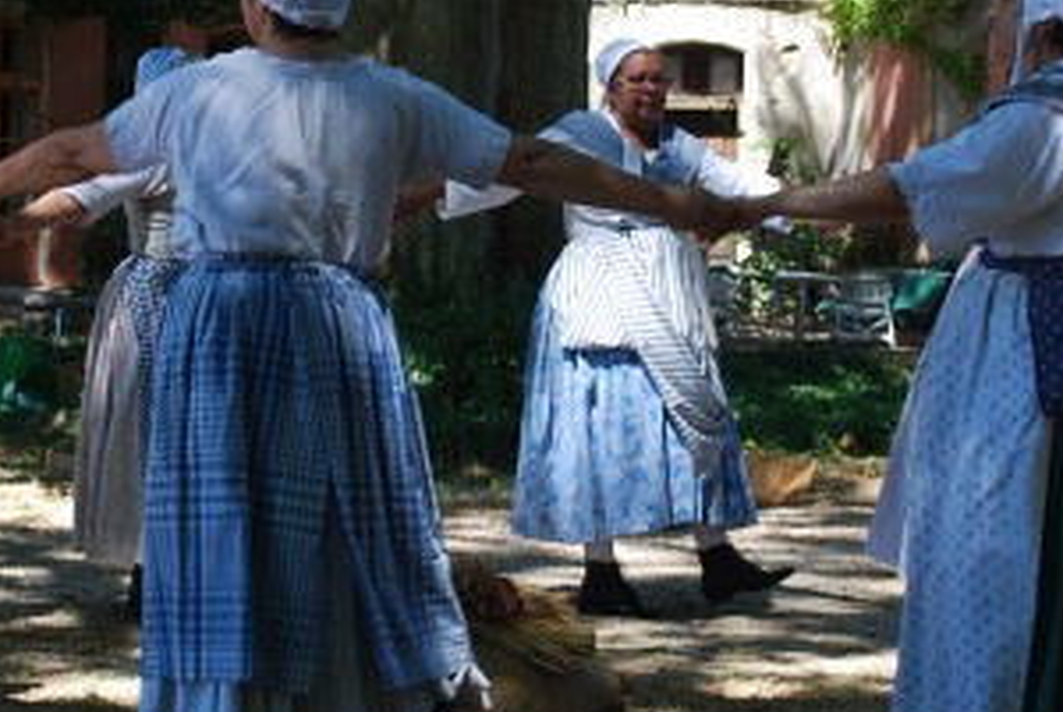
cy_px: 218
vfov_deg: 14.3
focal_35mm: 96
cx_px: 422
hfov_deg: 21.2
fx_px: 2839
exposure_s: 1/125
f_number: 5.6
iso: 110
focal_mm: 30
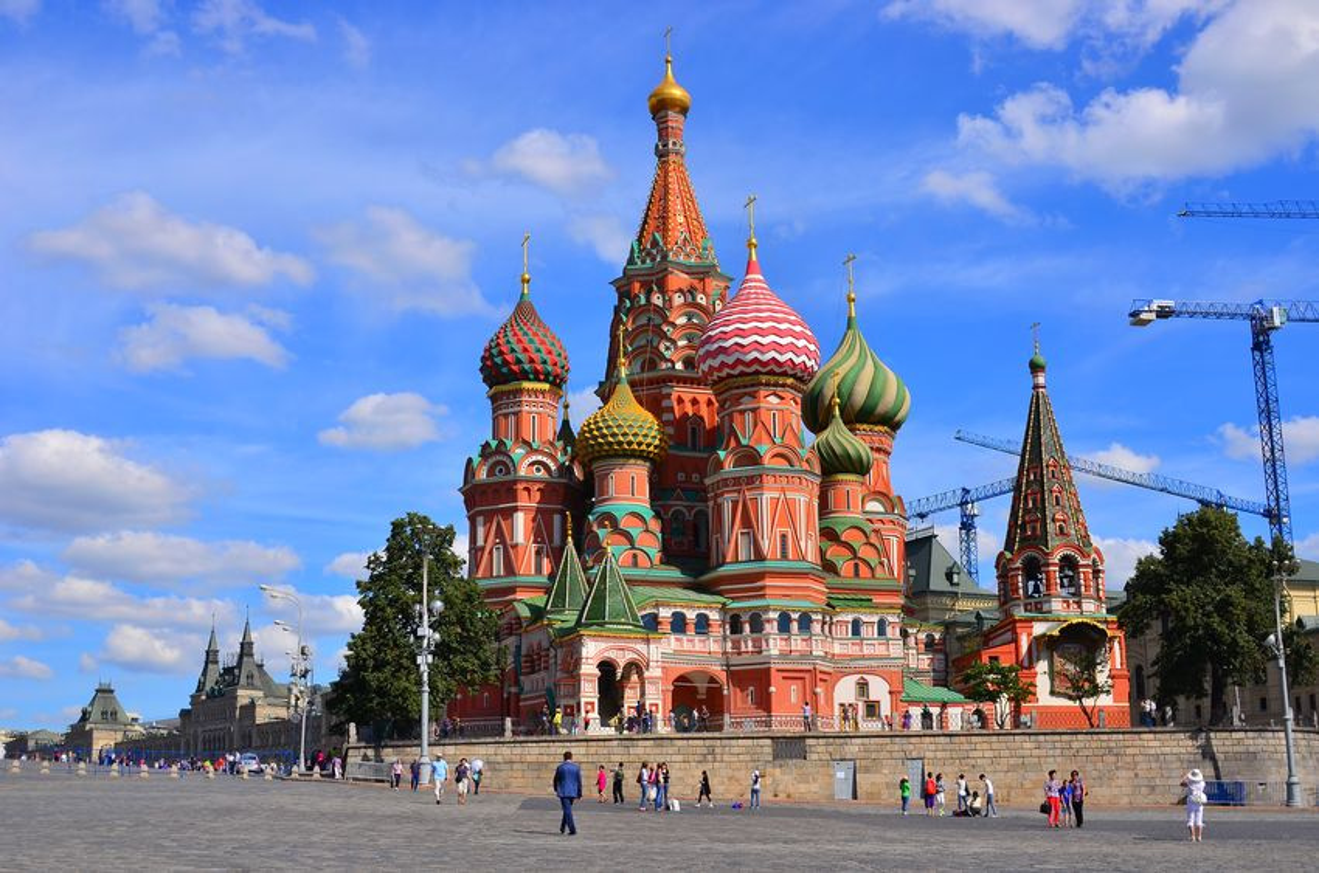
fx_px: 1645
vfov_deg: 29.7
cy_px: 436
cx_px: 660
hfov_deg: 43.7
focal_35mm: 45
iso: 100
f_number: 8
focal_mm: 30
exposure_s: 1/500
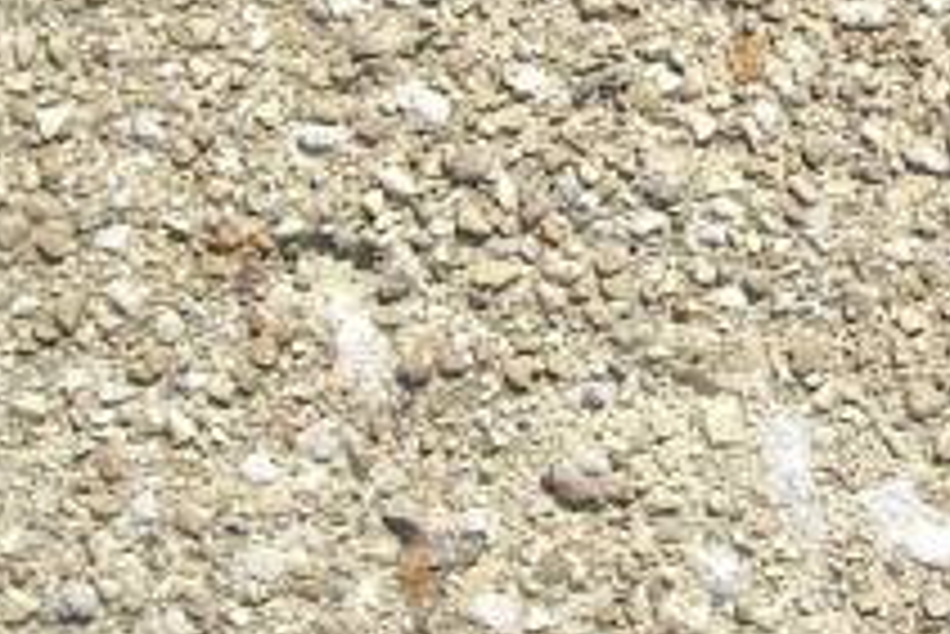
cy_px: -908
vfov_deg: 7.6
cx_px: 943
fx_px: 4463
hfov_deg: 12.0
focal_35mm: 169
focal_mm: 5.7
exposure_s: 1/141
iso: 64
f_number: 5.6
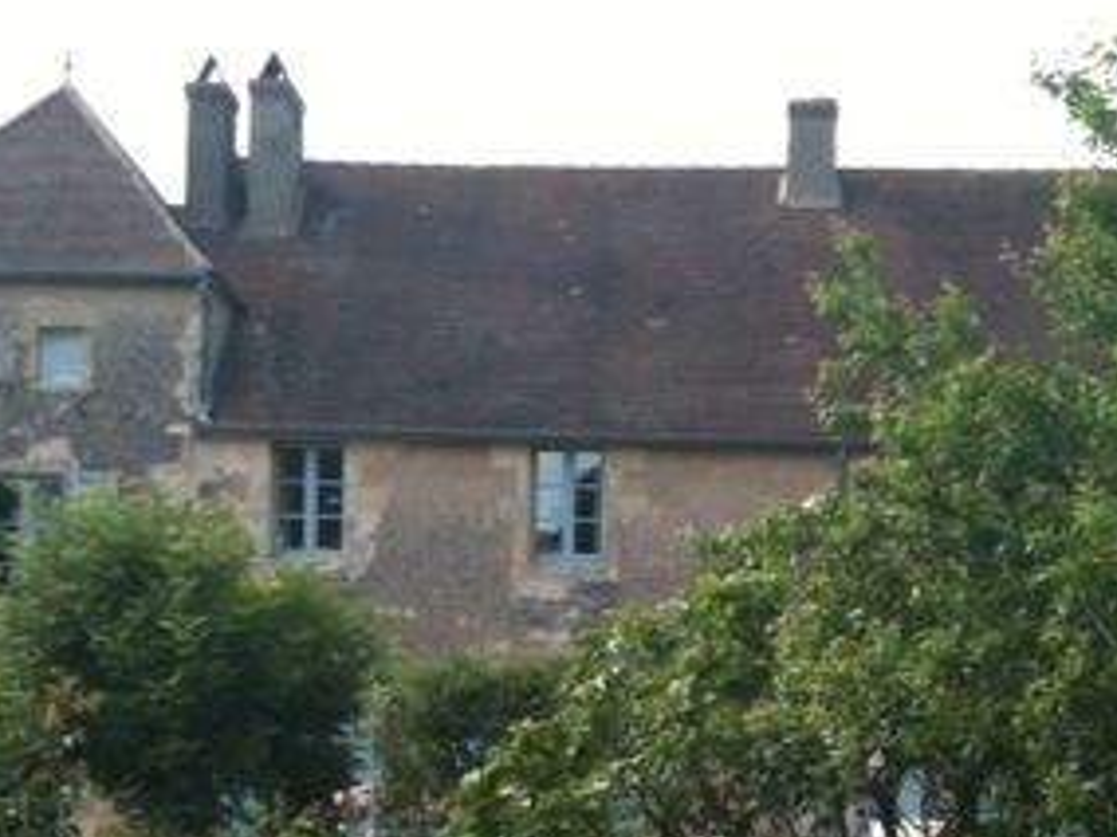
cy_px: 743
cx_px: 763
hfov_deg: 26.2
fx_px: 2388
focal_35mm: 74
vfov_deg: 19.6
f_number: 2.8
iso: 64
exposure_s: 1/336
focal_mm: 3.85
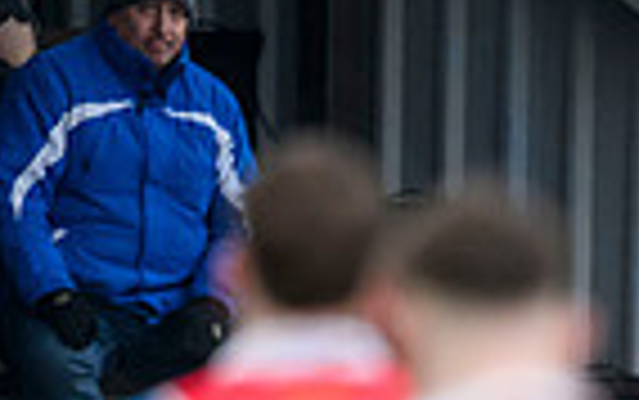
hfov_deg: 0.8
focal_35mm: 2729
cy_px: 975
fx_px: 47563
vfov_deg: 0.5
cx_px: 1220
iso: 3200
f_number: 4
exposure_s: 1/1250
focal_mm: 560
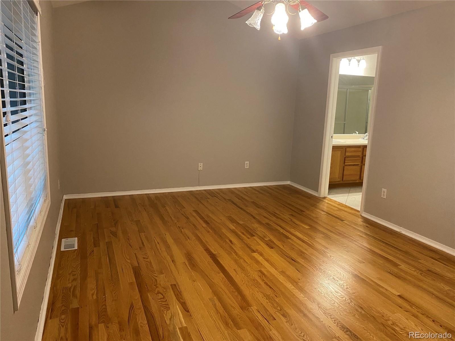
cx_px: 228
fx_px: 342
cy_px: 170
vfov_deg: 53.1
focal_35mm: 26
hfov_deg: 67.3
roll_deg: -3.1
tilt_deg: -11.1
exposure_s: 1/60
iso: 250
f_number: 1.8
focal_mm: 4.25
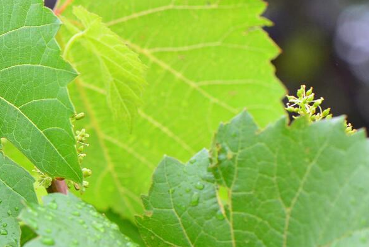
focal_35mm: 322
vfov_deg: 4.3
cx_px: -81
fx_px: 3302
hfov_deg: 6.4
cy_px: 102
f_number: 9
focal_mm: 105
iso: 1600
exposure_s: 1/320
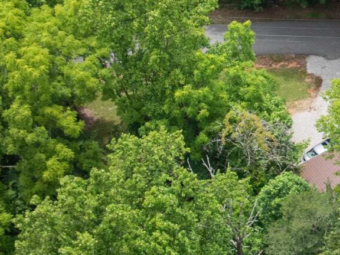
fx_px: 1228
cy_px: 114
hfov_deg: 13.6
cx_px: 662
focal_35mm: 125
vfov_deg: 11.9
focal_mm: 12.29
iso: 100
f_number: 2.8
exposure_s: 1/60
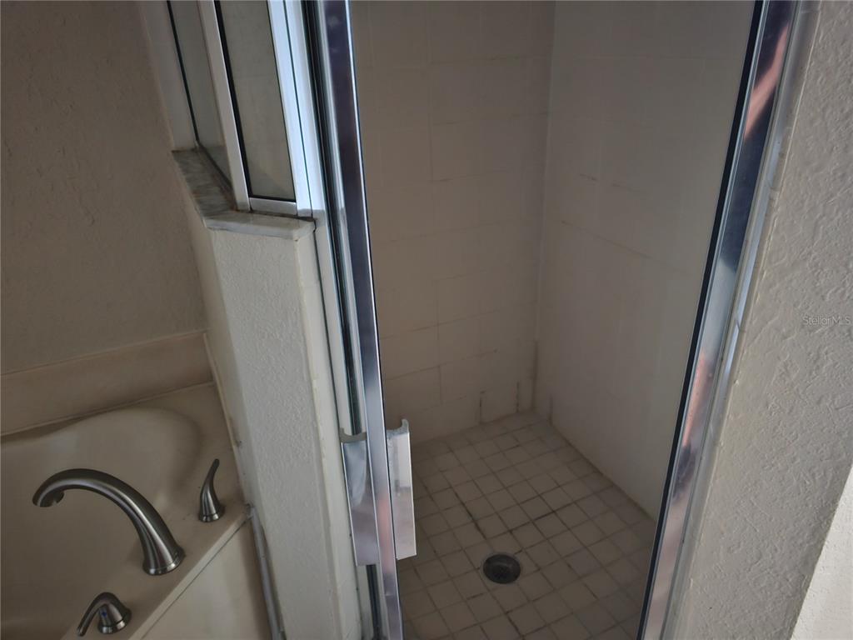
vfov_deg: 58.9
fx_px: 567
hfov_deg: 73.9
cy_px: 320
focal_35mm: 23
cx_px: 426
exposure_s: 1/15
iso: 1600
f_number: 1.7
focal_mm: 6.3
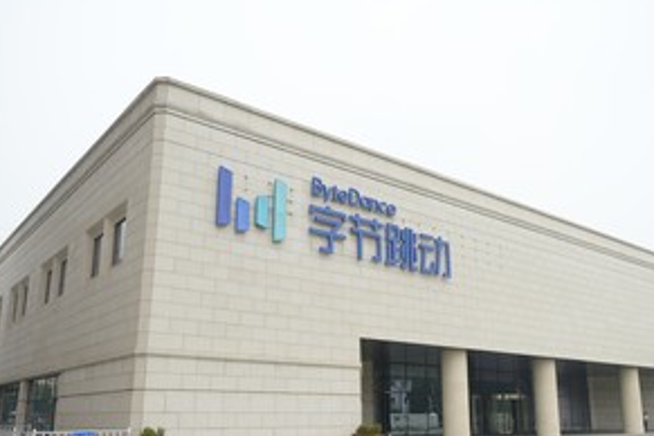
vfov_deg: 39.7
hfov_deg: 57.2
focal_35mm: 33
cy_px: 269
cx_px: 353
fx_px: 599
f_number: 2.8
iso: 100
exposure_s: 1/1000
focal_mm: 24
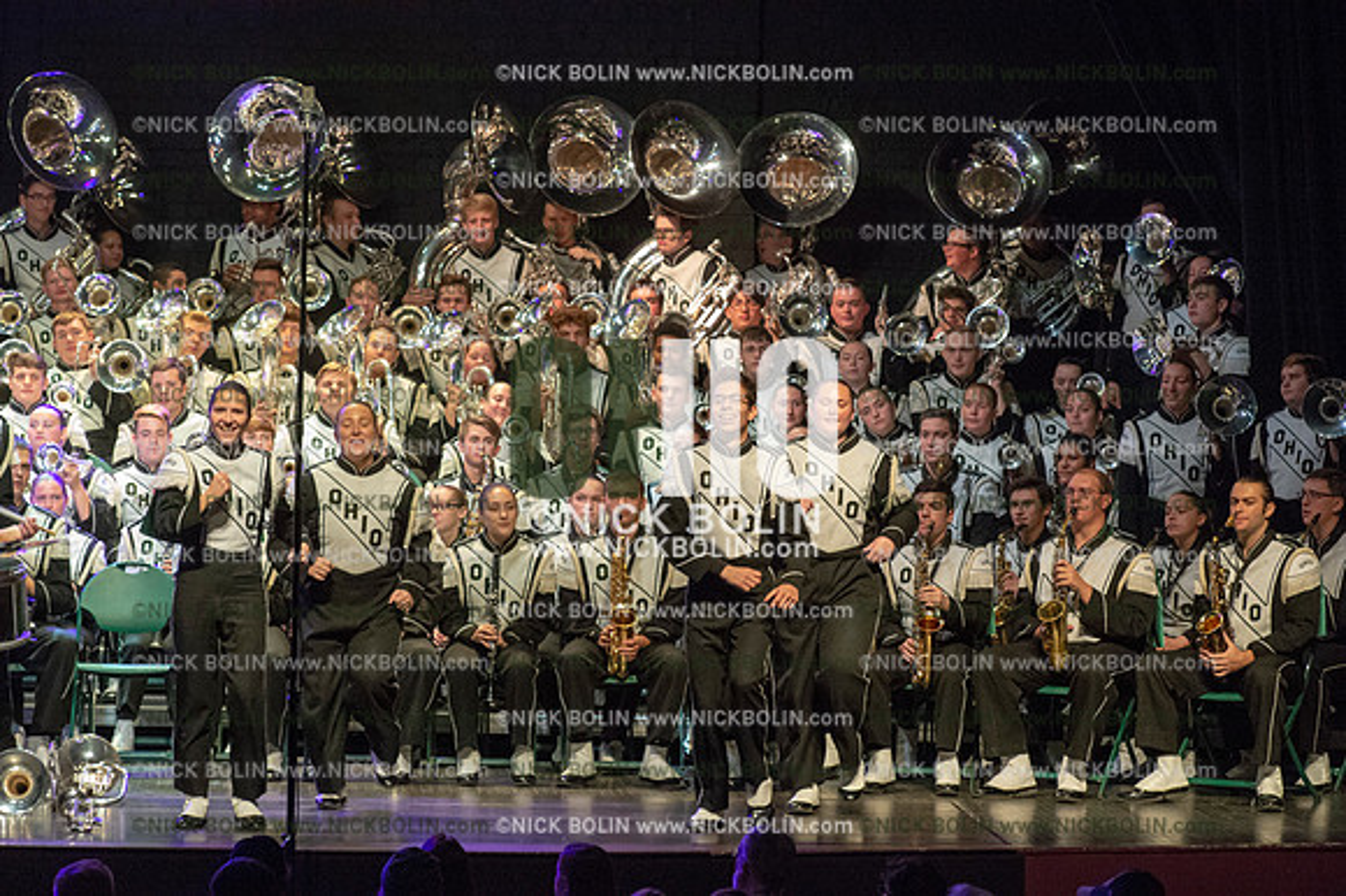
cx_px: 673
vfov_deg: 7.2
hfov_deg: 10.8
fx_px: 7100
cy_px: 448
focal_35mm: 190
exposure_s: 1/200
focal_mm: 190
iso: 8000
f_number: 7.1
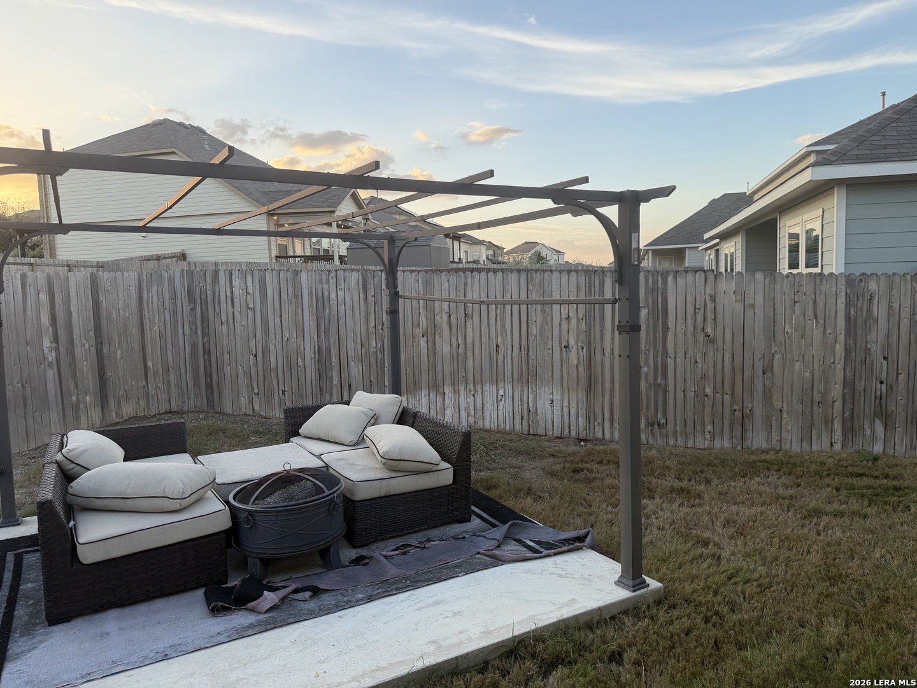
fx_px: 636
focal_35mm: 24
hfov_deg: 71.6
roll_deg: +2.4
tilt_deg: -5.6
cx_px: 458
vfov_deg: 56.8
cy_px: 344
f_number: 1.78
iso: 100
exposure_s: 1/683
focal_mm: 6.76
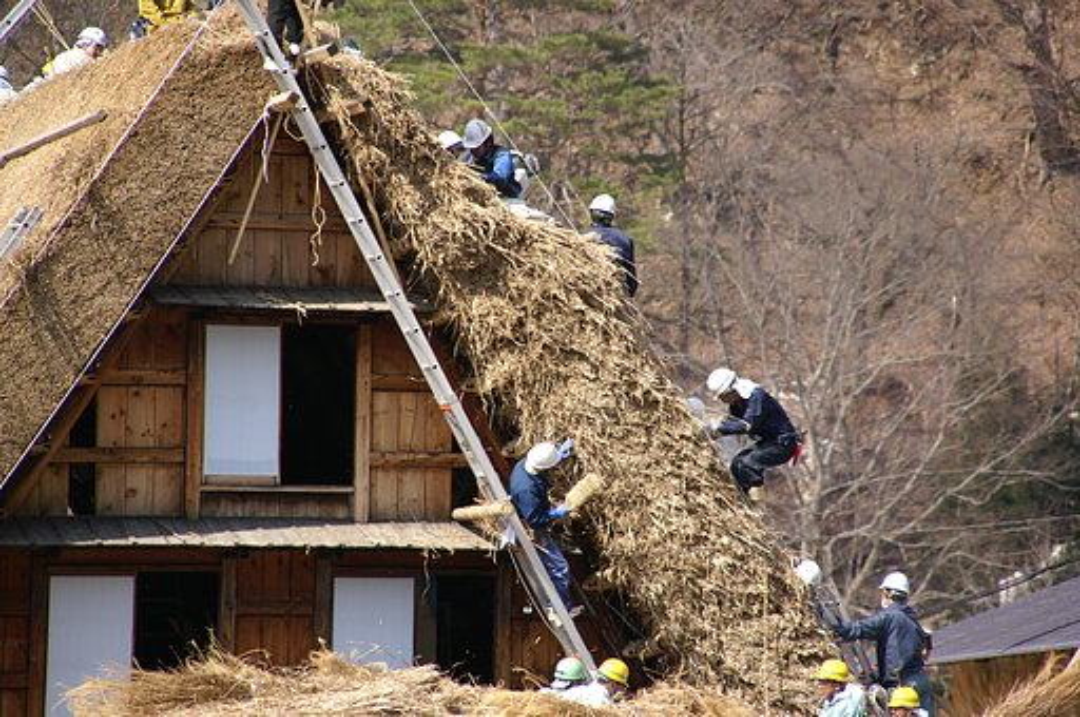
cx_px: 540
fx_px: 8988
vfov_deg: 4.6
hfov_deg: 6.9
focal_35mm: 300
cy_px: 358
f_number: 6.3
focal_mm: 200
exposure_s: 1/500
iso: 200
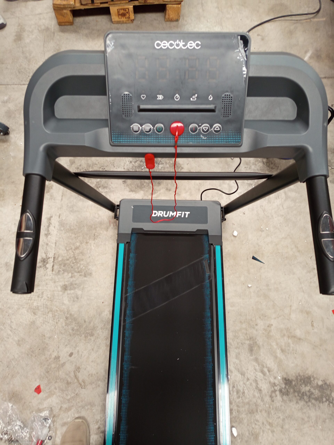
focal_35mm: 24
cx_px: 167
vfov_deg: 71.6
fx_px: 309
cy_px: 222
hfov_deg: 56.8
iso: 707
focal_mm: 5.24
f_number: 1.7
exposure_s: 1/33.3
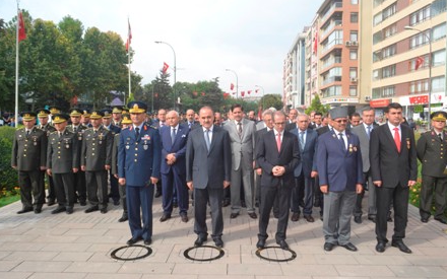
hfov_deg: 66.5
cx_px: 224
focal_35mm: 28
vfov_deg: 44.5
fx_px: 341
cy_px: 131
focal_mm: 18
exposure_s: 1/200
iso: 100
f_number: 7.1
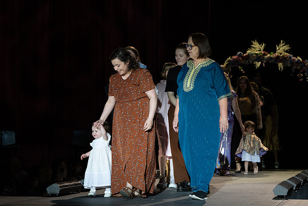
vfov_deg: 10.4
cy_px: 92
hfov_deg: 15.5
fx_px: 1131
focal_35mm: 132
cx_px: 145
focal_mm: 86
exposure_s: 1/320
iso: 1000
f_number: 5.6
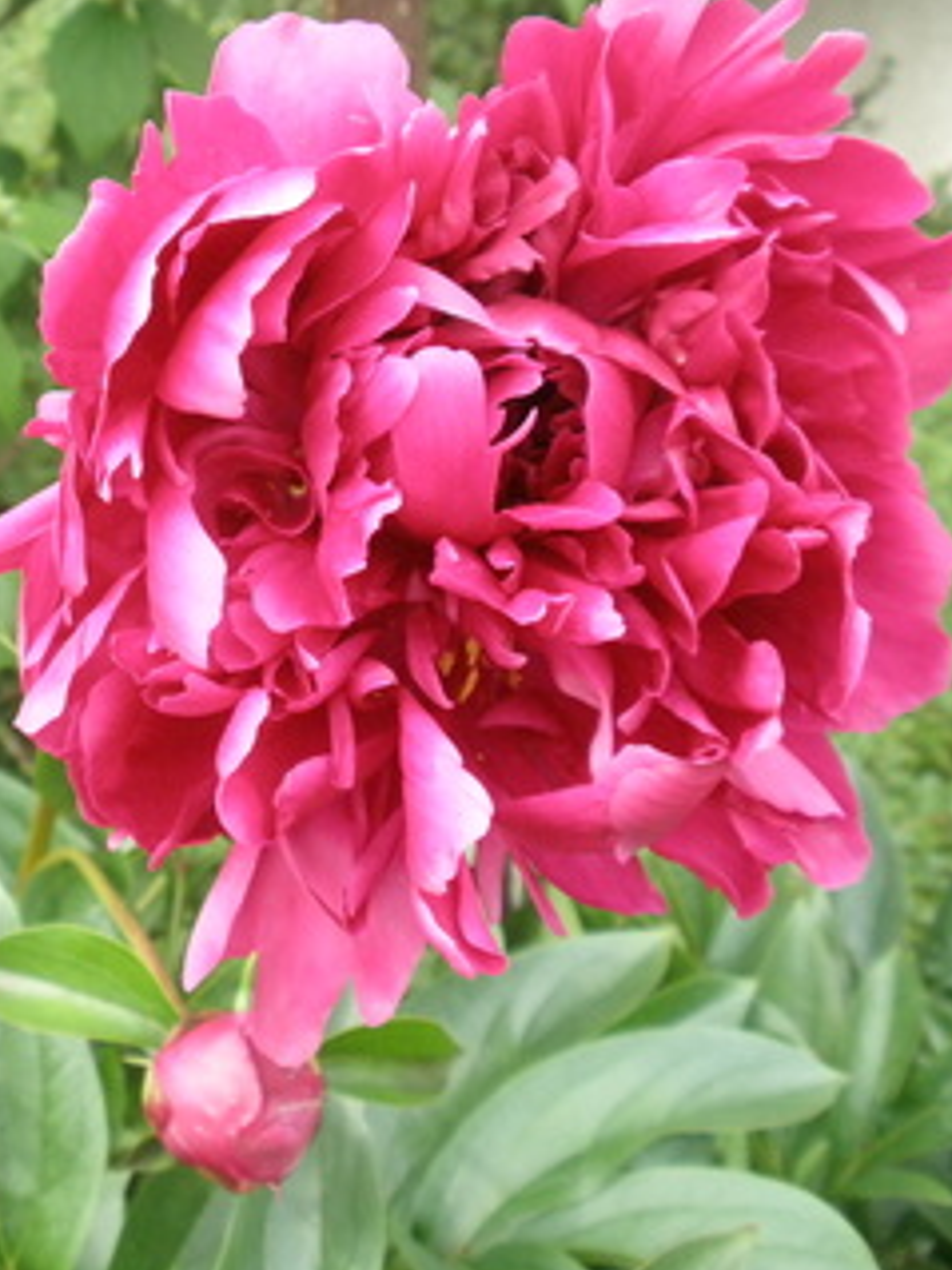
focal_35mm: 58
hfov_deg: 25.1
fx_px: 2128
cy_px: 631
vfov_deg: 33.2
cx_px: 307
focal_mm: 6.6
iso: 160
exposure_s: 1/200
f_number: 3.5
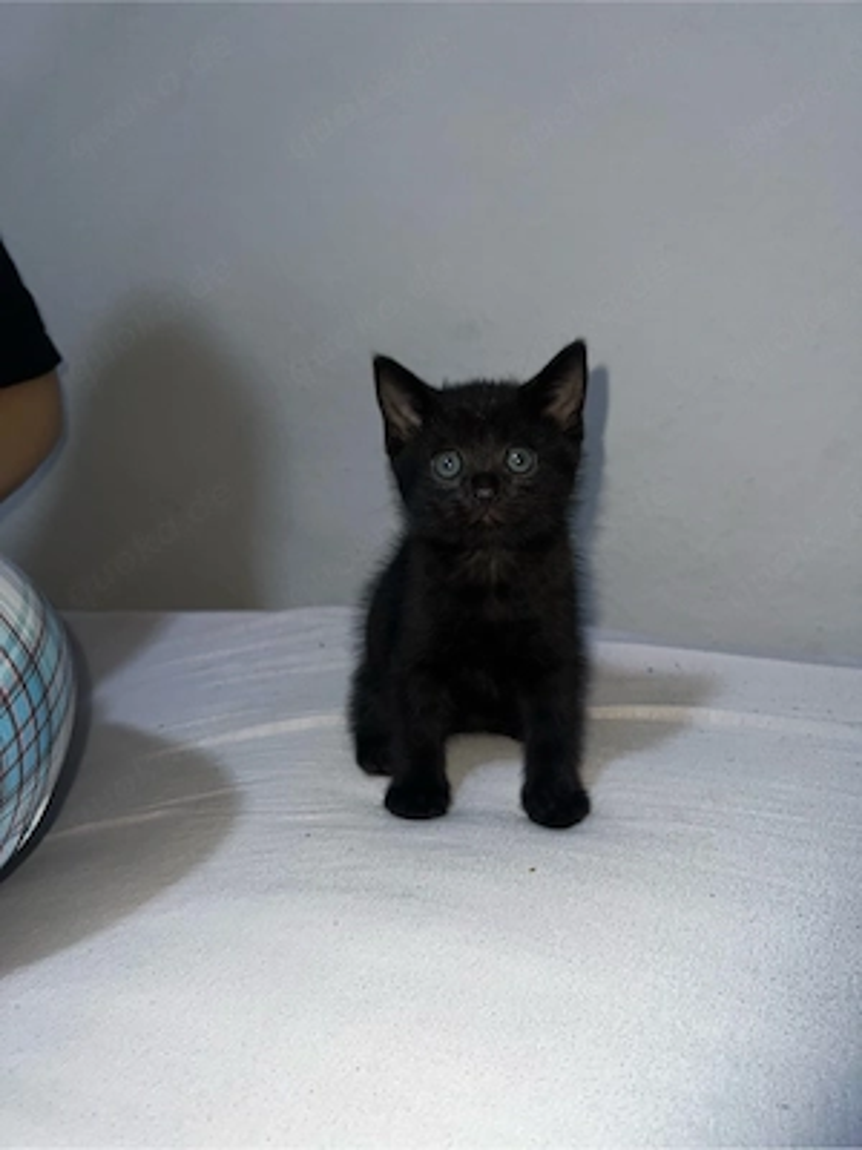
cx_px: 431
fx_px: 863
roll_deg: -0.1
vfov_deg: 67.3
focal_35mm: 26
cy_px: 575
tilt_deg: -8.5
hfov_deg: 53.1
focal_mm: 5.7
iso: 32
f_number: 1.5
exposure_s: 1/23
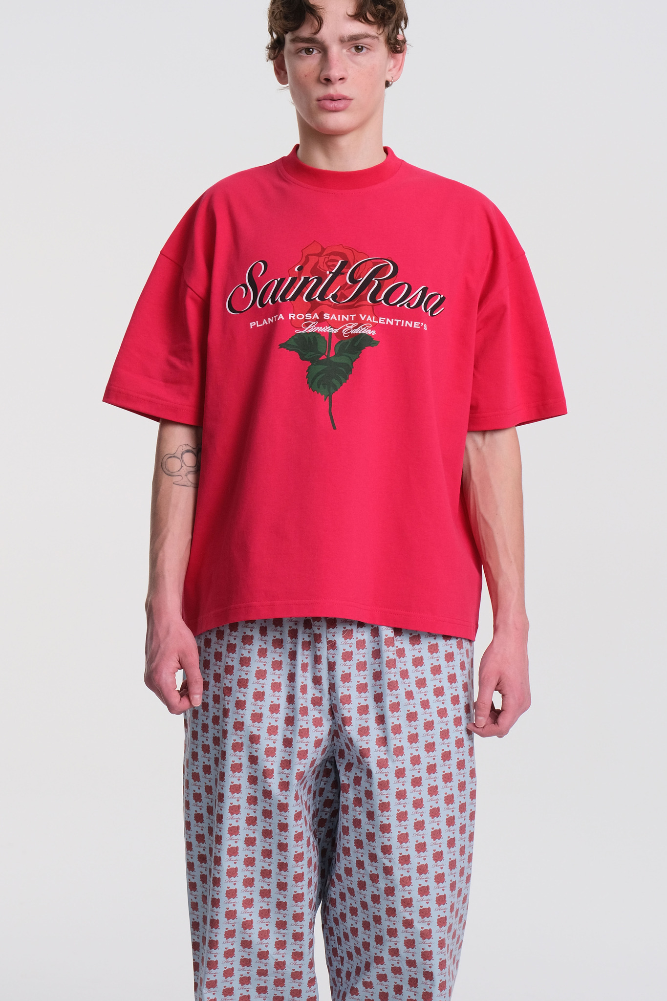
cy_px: 500
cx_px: 334
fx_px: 2029
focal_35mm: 73
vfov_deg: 27.7
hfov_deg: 18.7
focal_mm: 48.5
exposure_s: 1/250
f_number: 5.6
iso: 800
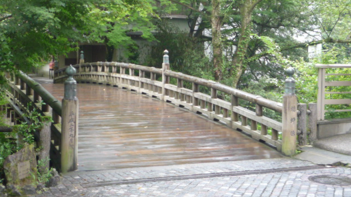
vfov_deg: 19.7
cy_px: 77
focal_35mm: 61
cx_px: 176
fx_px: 568
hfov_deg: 34.4
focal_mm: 5.3
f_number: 3.3
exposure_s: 1/30
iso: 125
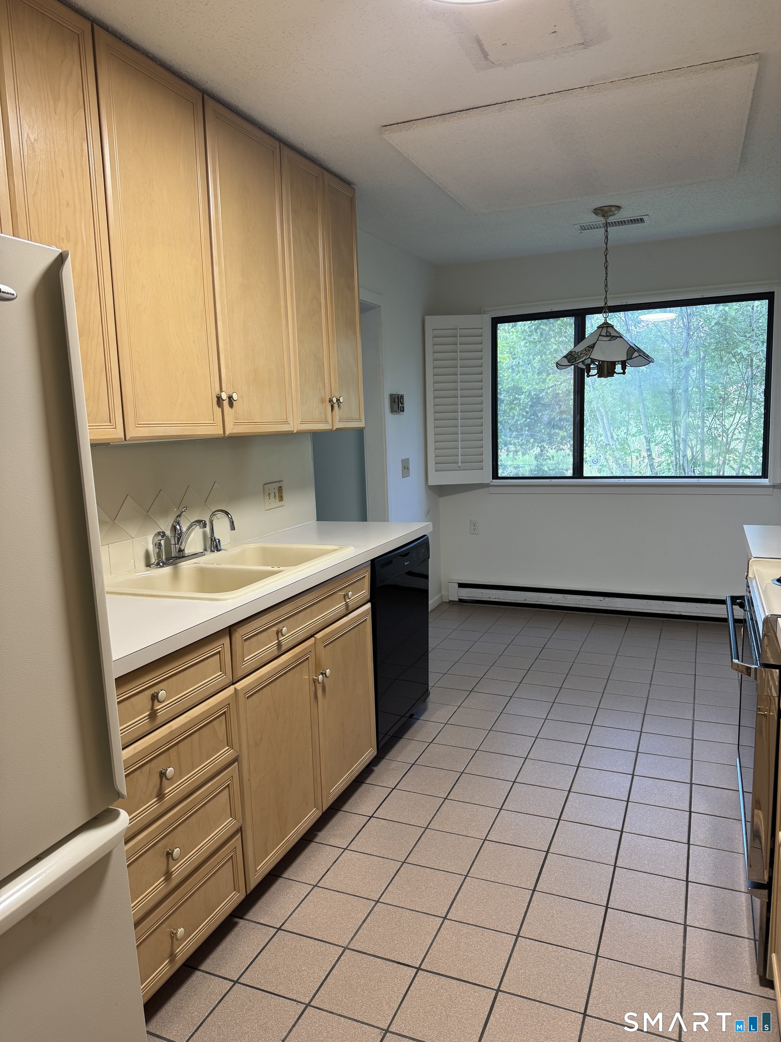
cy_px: 521
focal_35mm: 24
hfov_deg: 56.8
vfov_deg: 71.6
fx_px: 722
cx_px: 390
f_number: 1.78
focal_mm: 6.76
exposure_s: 1/60
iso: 125
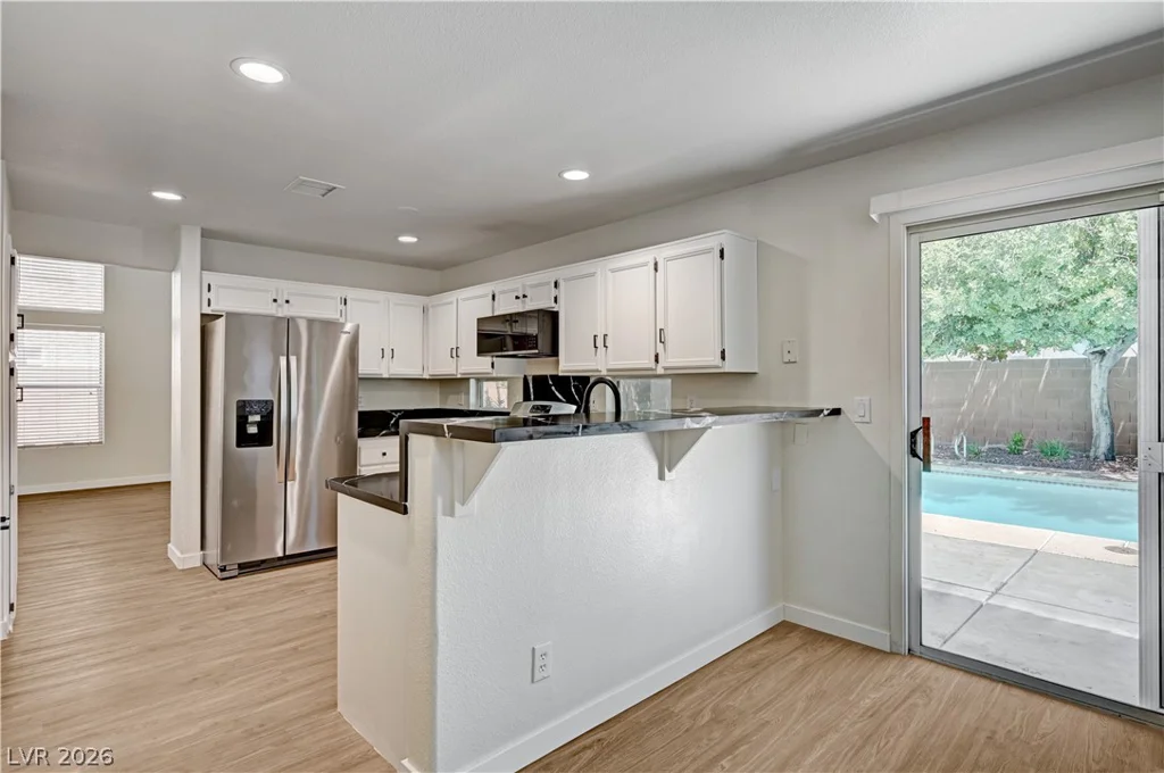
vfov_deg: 67.2
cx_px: 582
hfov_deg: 90.1
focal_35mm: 18
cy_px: 386
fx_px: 581
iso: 640
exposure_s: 1/30
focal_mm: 18
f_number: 11
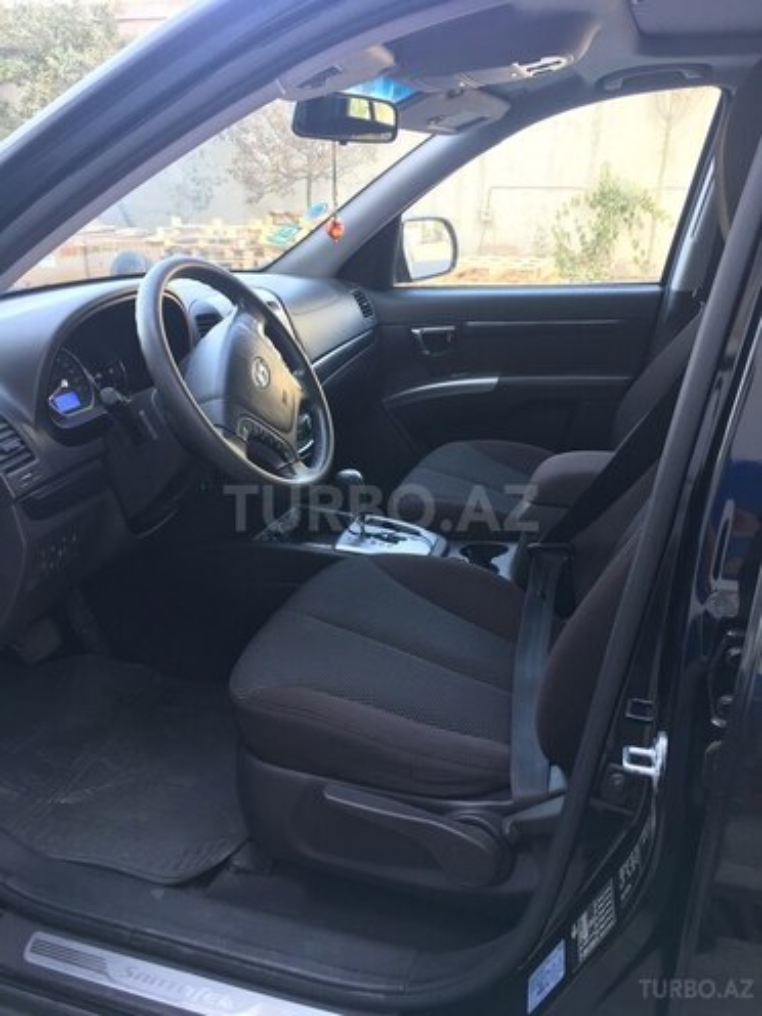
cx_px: 381
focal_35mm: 29
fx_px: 851
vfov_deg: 61.7
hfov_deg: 48.2
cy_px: 508
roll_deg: -0.1
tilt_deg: -20.8
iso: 32
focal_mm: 4.15
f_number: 2.2
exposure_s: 1/50
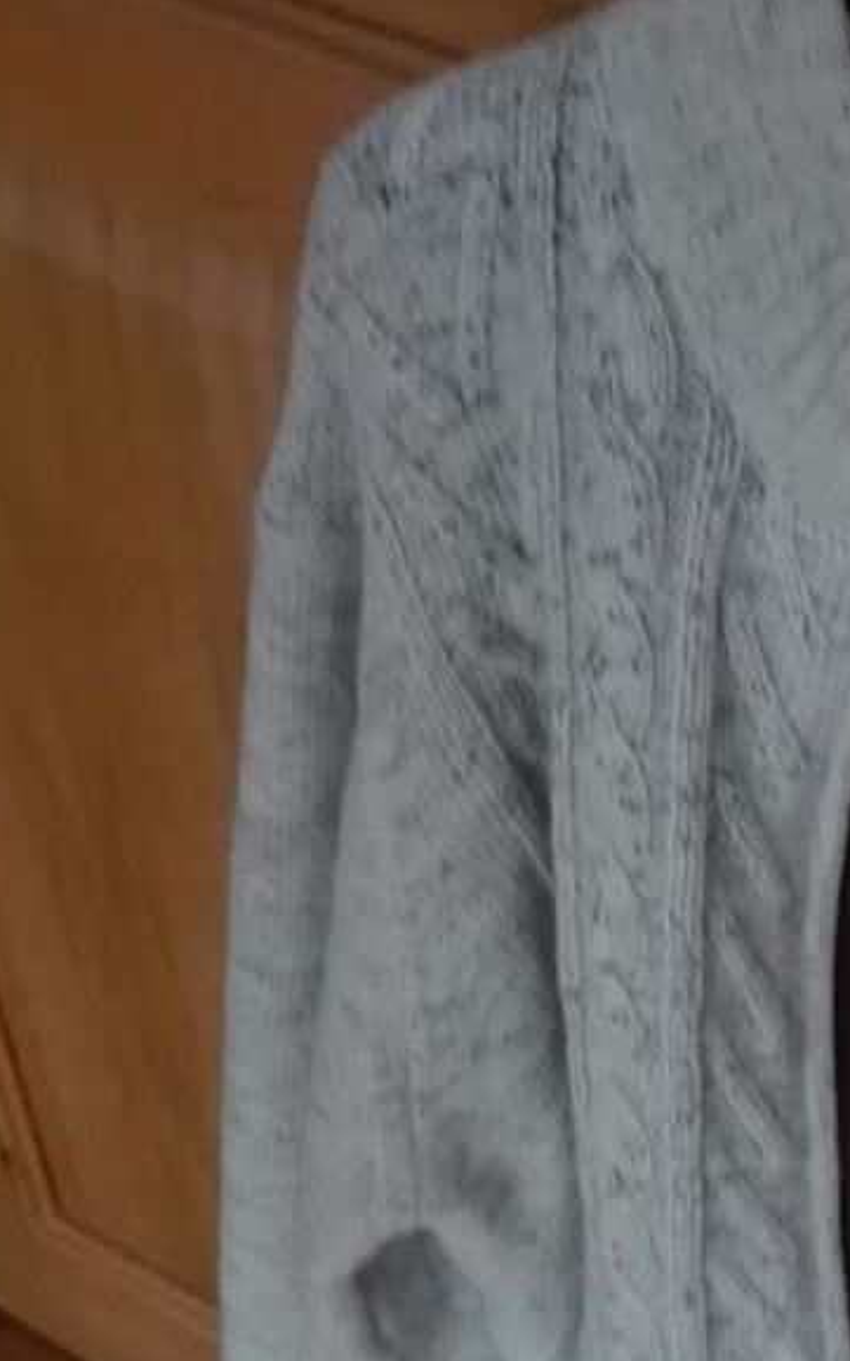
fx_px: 2447
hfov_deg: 18.8
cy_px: 1110
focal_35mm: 66
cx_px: 961
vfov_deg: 30.2
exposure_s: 1/25
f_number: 2
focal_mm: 3.79
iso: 940
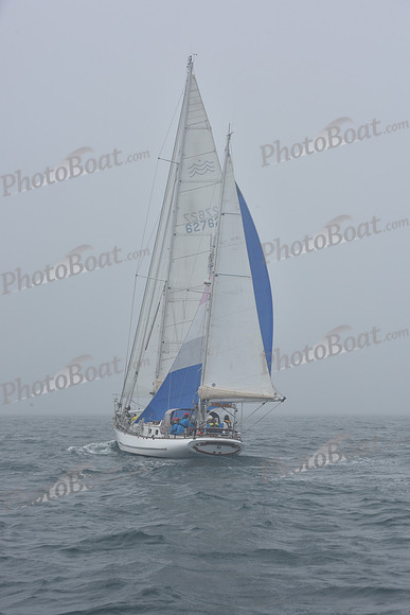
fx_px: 1195
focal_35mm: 70
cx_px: 205
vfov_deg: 28.8
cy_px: 308
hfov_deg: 19.5
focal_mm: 70
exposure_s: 1/800
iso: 250
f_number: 10
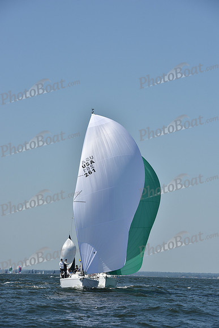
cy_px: 164
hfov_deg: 10.2
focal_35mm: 135
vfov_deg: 15.2
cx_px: 110
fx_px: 1231
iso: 250
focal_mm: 135
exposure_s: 1/1250
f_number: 9
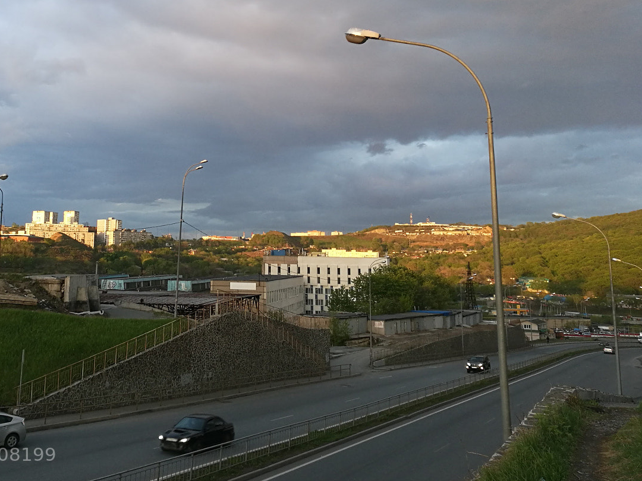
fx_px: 742
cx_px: 220
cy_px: 145
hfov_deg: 46.2
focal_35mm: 40
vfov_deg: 35.5
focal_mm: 4.5
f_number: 2.2
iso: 100
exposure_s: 1/100
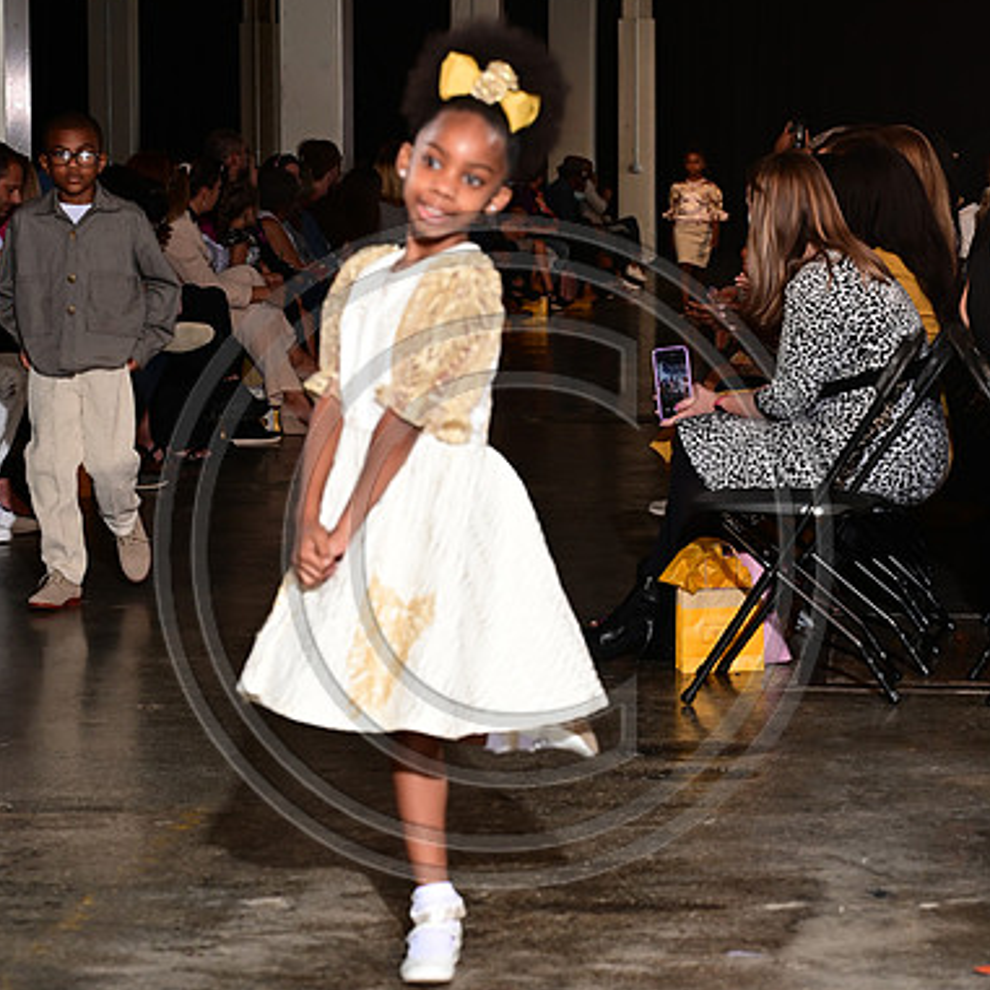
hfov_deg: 14.7
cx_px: 494
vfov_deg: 14.6
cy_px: 548
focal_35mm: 119
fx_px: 3850
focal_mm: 92
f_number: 6.3
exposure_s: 1/125
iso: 1000
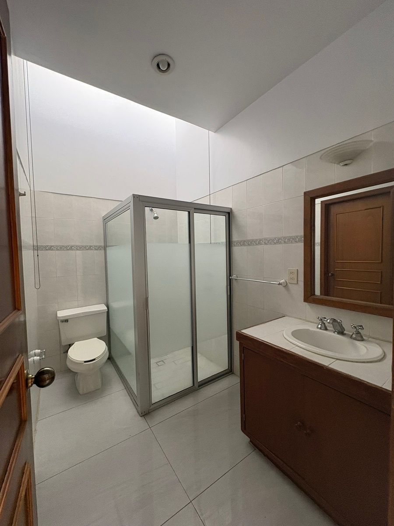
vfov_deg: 102.1
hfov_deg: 85.7
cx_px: 197
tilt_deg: -1.7
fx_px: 212
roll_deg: +0.8
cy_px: 263
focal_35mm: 14
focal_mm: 2.22
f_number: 2.2
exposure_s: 1/60
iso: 320
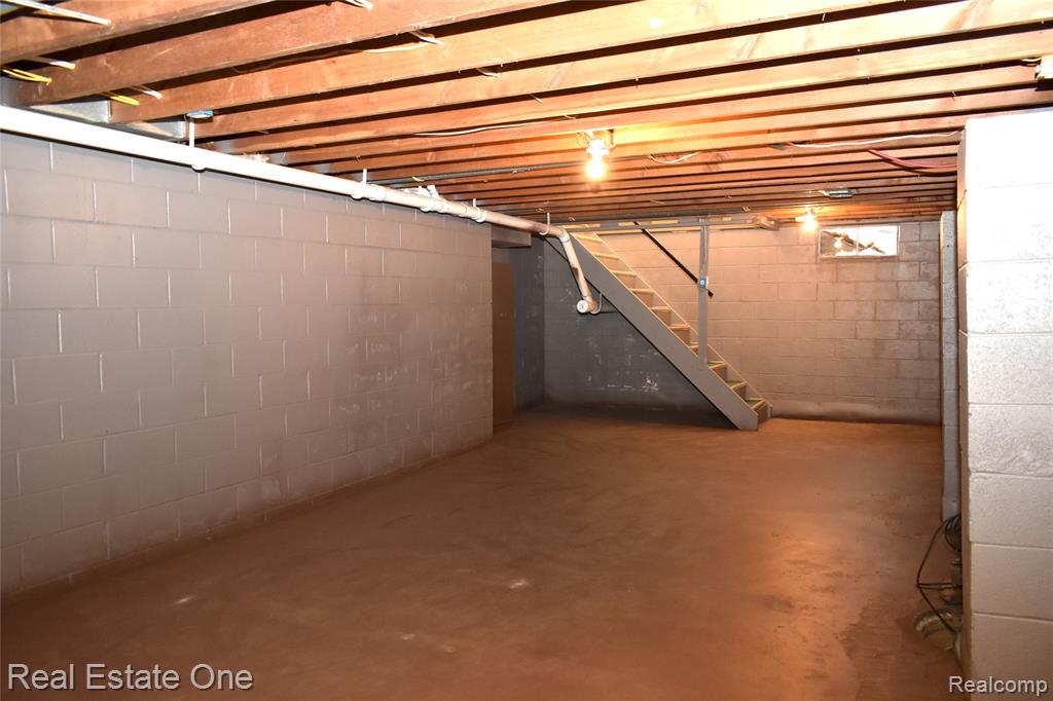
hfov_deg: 67.4
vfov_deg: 47.9
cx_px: 526
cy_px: 350
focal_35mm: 27
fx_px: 789
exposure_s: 1/30
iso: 1400
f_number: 4
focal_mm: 18
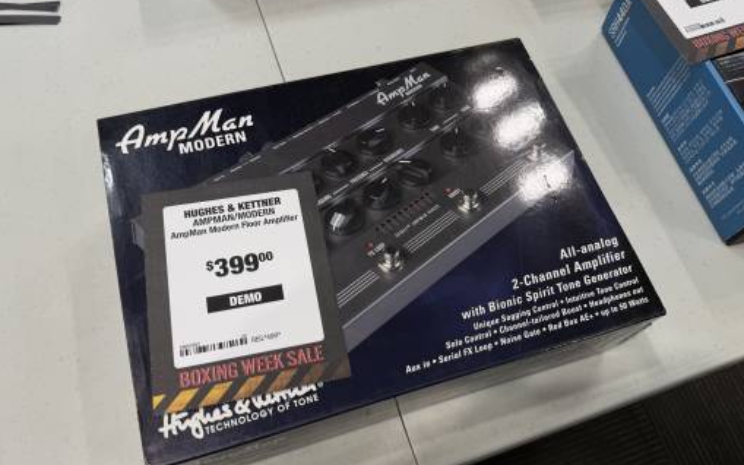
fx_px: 527
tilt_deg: -66.3
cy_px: 263
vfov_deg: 47.5
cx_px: 379
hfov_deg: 70.4
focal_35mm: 26
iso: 50
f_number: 1.78
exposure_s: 1/120
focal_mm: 6.76
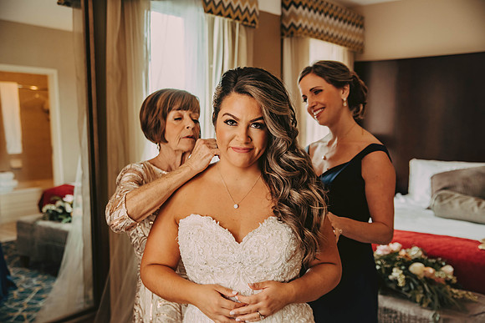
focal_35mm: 36
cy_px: 162
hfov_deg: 53.1
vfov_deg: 36.9
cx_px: 242
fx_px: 485
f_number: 3.5
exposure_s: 1/100
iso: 800
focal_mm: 36
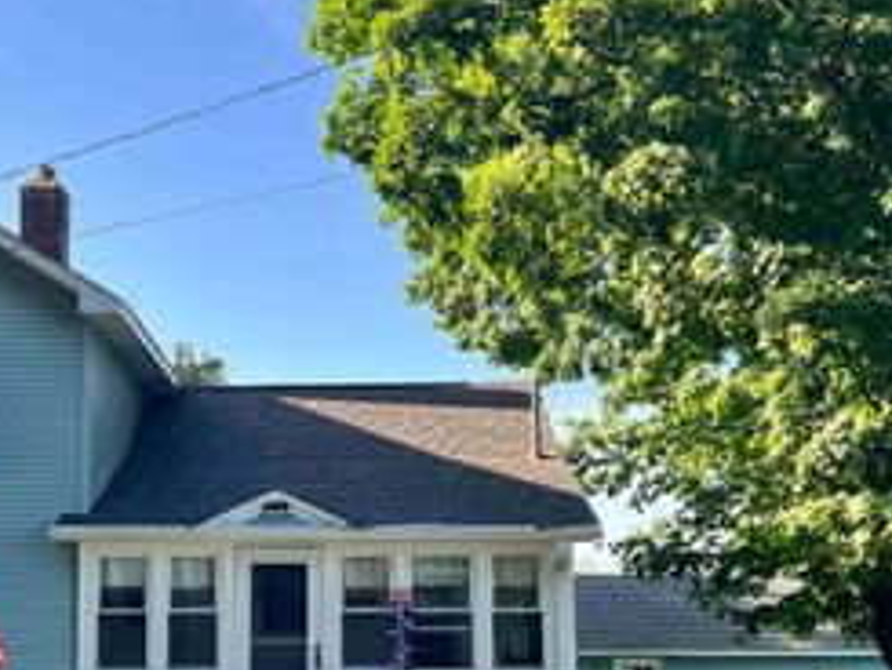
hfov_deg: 36.0
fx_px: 1366
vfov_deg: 27.2
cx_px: 353
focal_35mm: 53
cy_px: 497
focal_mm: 5.7
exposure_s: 1/853
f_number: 1.5
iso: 50
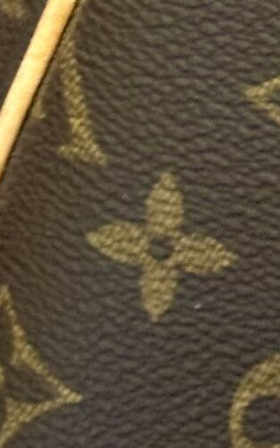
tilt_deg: -27.0
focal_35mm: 261
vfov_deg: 7.5
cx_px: 645
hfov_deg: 4.9
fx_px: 3186
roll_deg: +2.4
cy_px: -619
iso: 160
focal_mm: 6.86
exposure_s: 1/50
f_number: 1.78
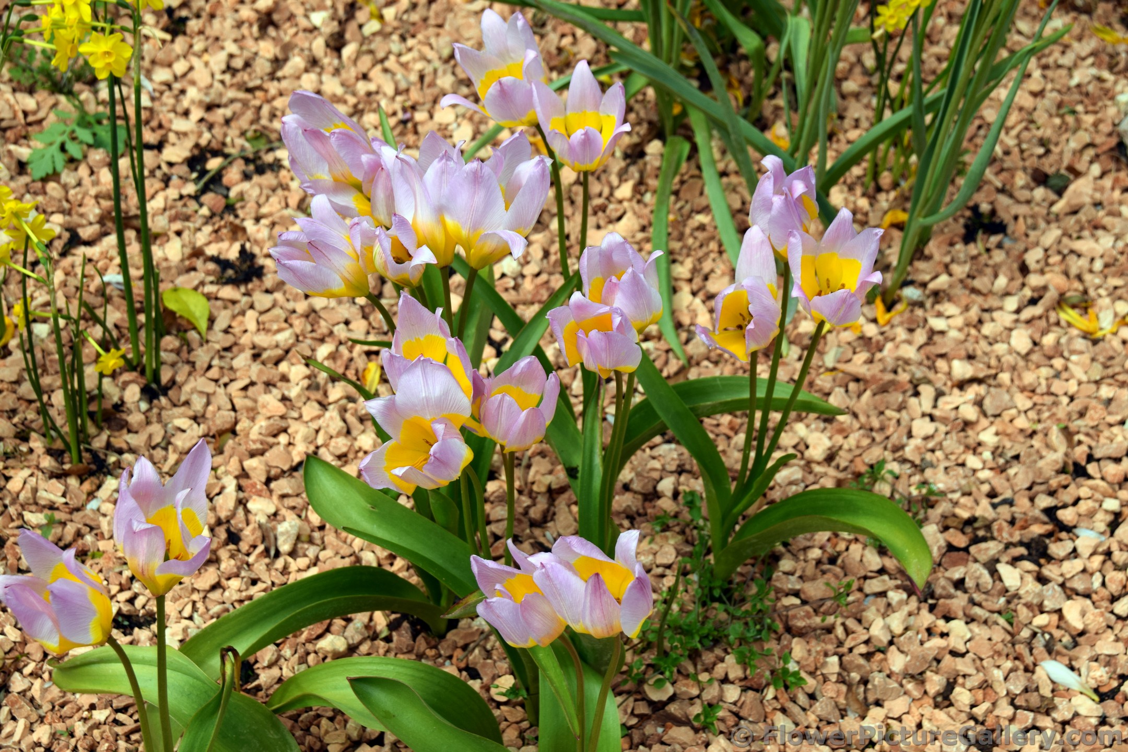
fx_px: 2444
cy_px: 376
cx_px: 564
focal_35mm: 78
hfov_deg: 26.0
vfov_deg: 17.5
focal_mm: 52
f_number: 9
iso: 200
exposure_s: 1/400
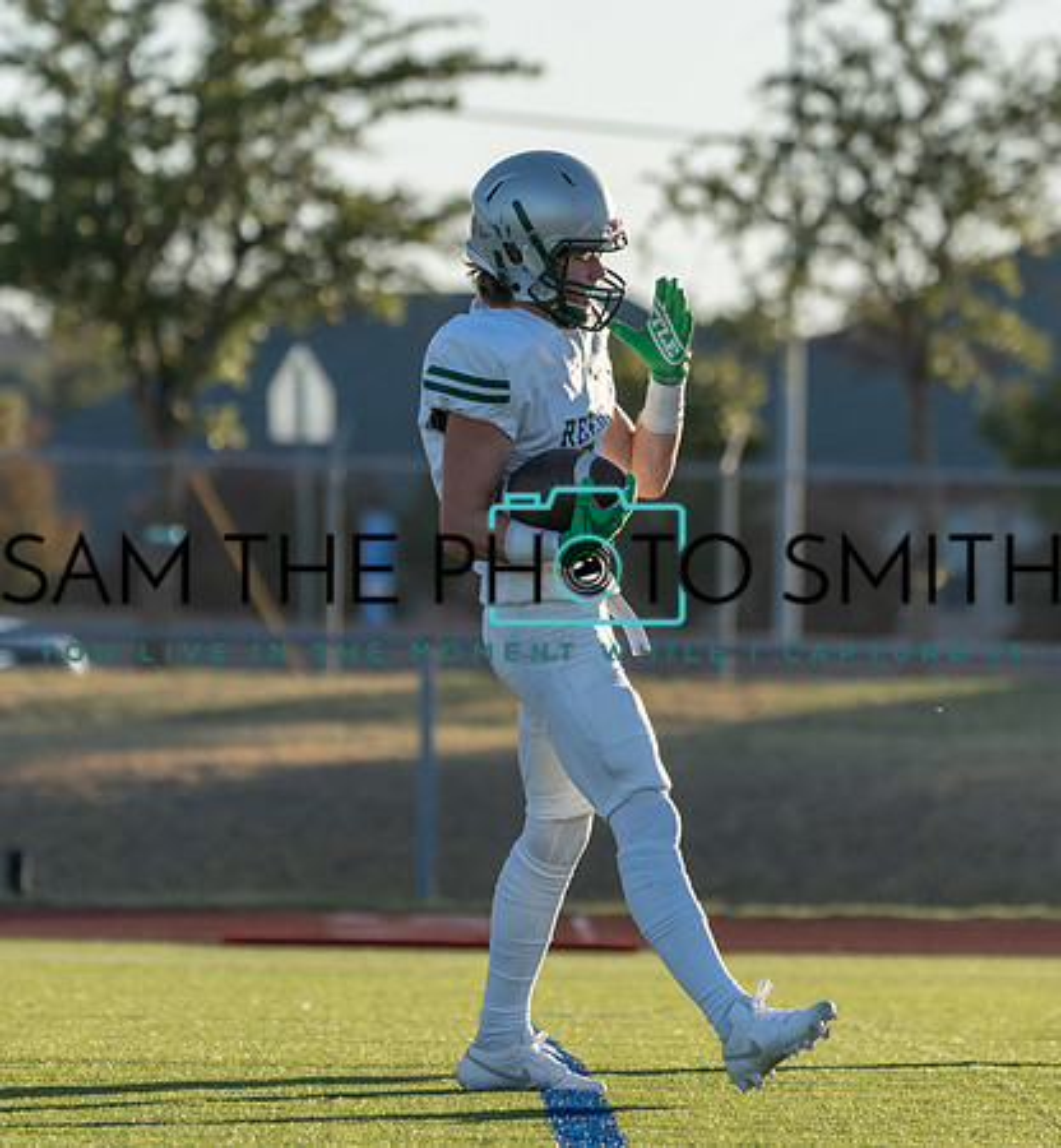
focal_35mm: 412
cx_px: 586
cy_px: 504
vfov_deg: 4.4
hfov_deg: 4.1
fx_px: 14897
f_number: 5.6
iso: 400
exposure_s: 1/1250
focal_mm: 262
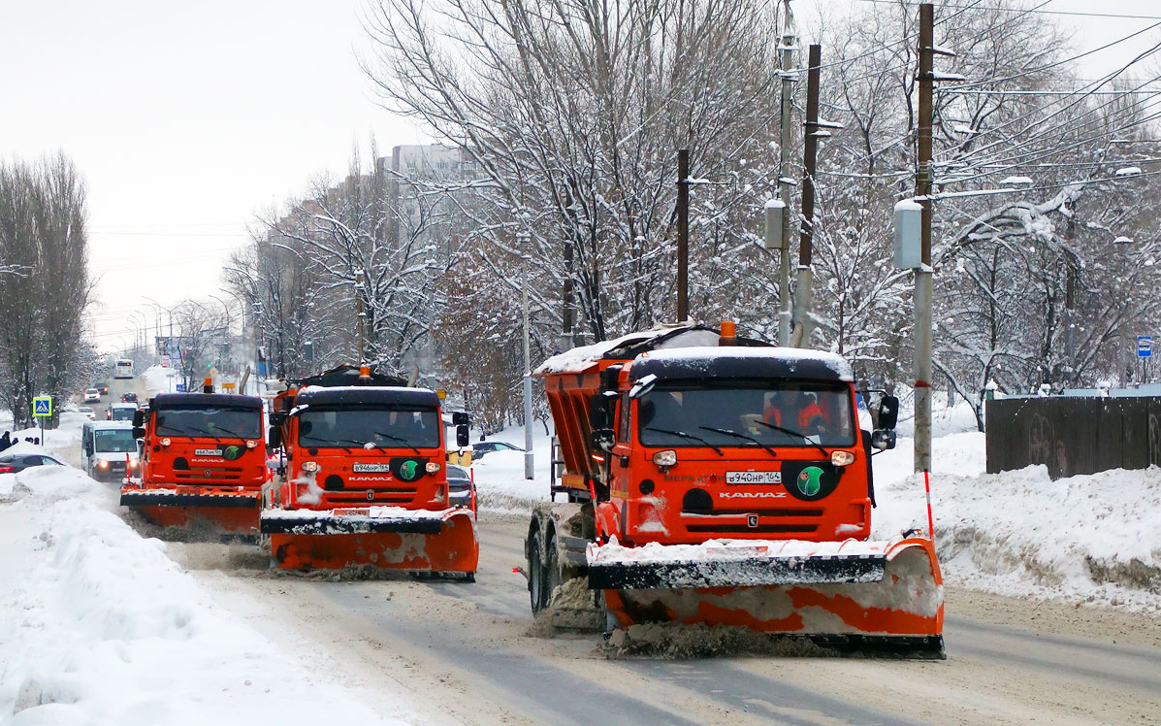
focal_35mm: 95
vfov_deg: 13.8
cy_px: 346
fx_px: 3006
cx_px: 581
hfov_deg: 21.9
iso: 800
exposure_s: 1/500
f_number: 4.9
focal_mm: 34.59
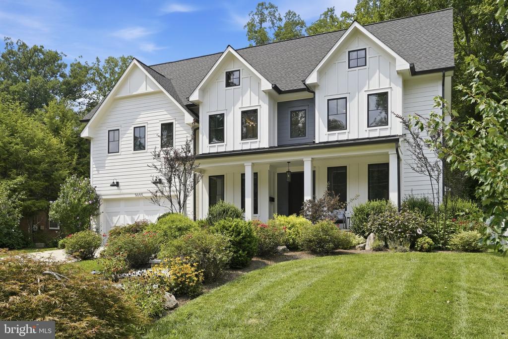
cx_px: 254
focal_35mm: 30
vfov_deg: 44.3
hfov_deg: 62.8
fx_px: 416
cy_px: 170
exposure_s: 1/640
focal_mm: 29.5
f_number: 8
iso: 400
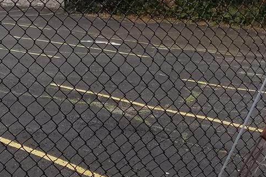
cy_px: -37
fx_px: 658
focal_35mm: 89
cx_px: -100
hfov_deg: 20.5
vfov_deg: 14.8
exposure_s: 1/4024
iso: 50
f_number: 1.7
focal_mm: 4.2
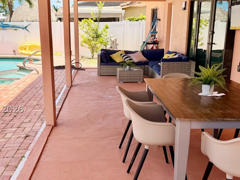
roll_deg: +0.0
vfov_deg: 35.0
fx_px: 284
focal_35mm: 41
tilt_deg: -15.8
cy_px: 109
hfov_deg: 45.6
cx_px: 102
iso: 80
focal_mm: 6.76
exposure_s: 1/2445
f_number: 1.78
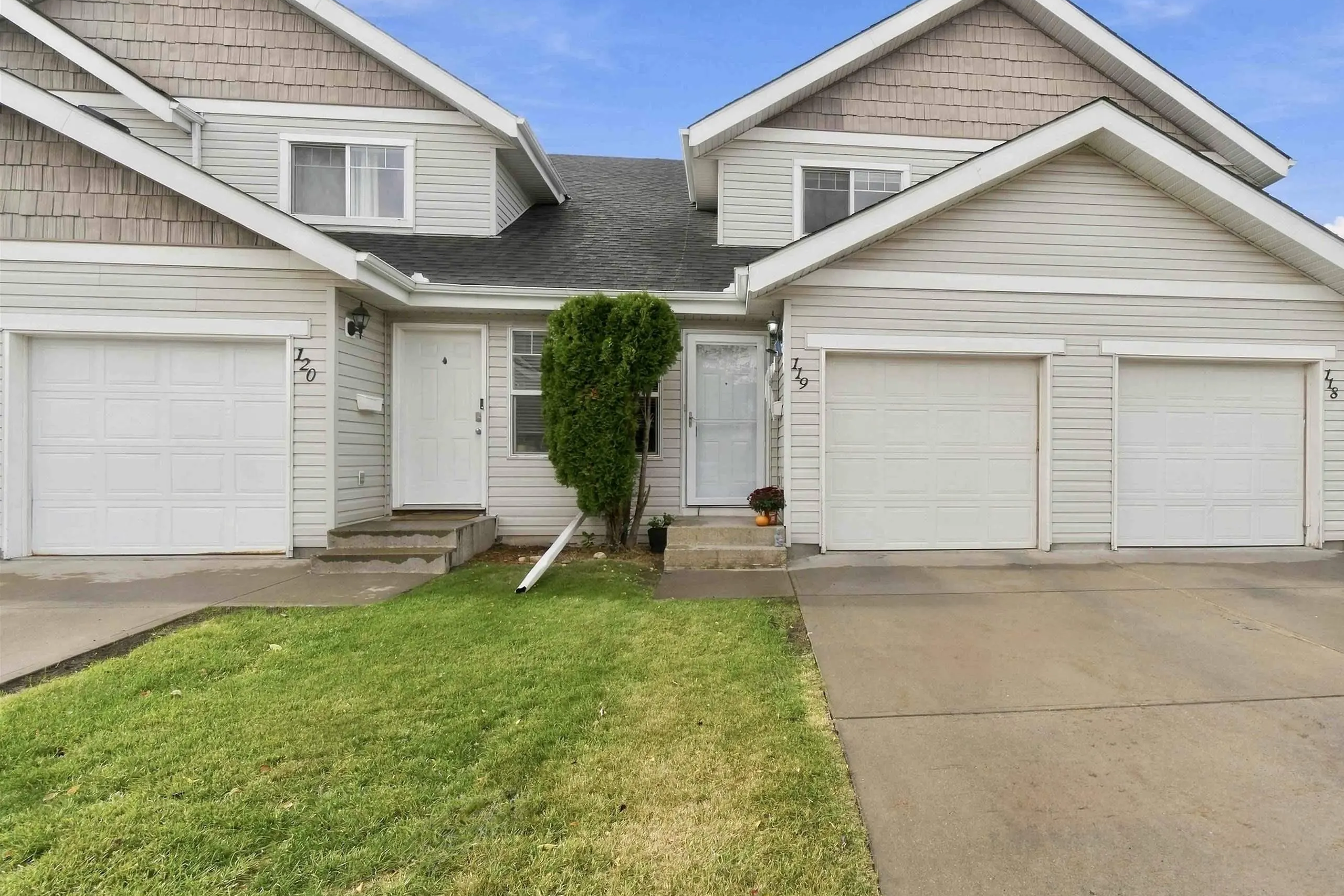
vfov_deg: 67.4
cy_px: 463
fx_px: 672
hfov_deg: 88.9
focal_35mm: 18
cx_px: 806
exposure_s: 1/125
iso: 100
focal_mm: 10
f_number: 8
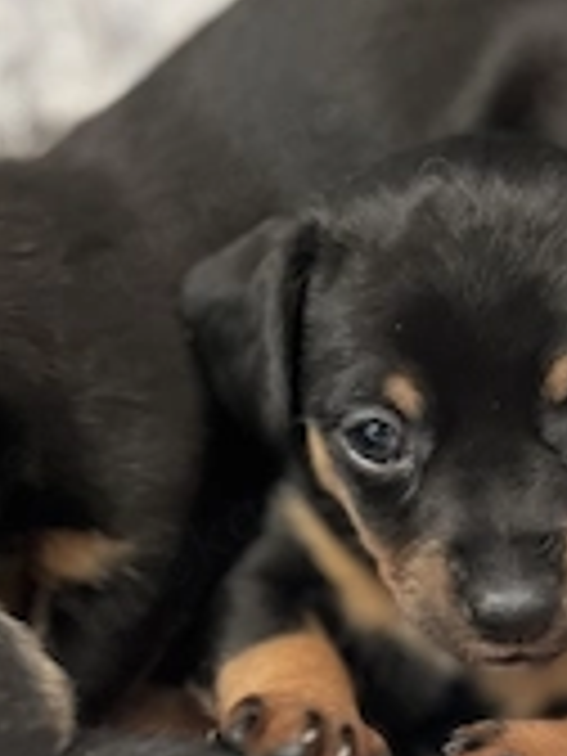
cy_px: 608
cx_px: 378
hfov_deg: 23.5
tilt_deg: -38.0
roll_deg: +1.1
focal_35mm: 62
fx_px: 1354
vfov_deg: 30.4
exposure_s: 1/60
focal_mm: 5.1
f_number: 1.6
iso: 200
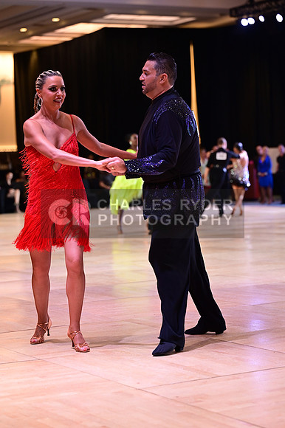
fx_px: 1106
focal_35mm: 93
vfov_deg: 21.9
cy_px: 214
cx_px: 142
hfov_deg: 14.7
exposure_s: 1/250
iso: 1600
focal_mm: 93
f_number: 3.5
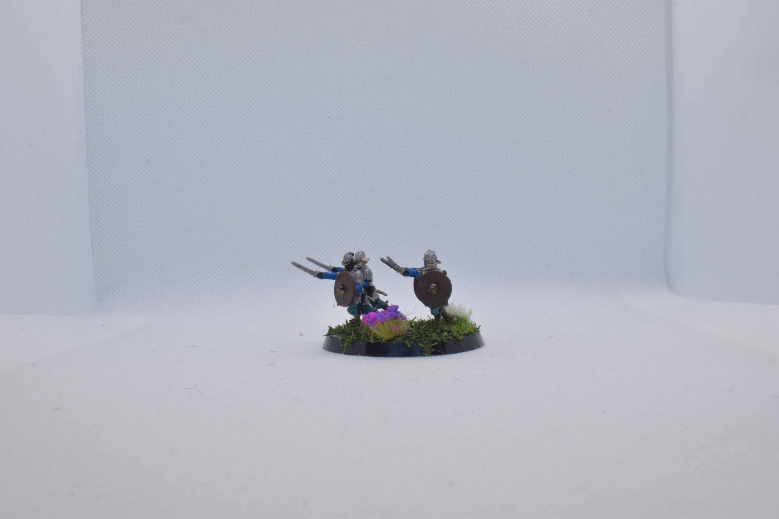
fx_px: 747
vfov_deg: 38.4
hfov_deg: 55.1
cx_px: 390
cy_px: 260
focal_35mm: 34
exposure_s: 1/60
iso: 800
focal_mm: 23
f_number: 20
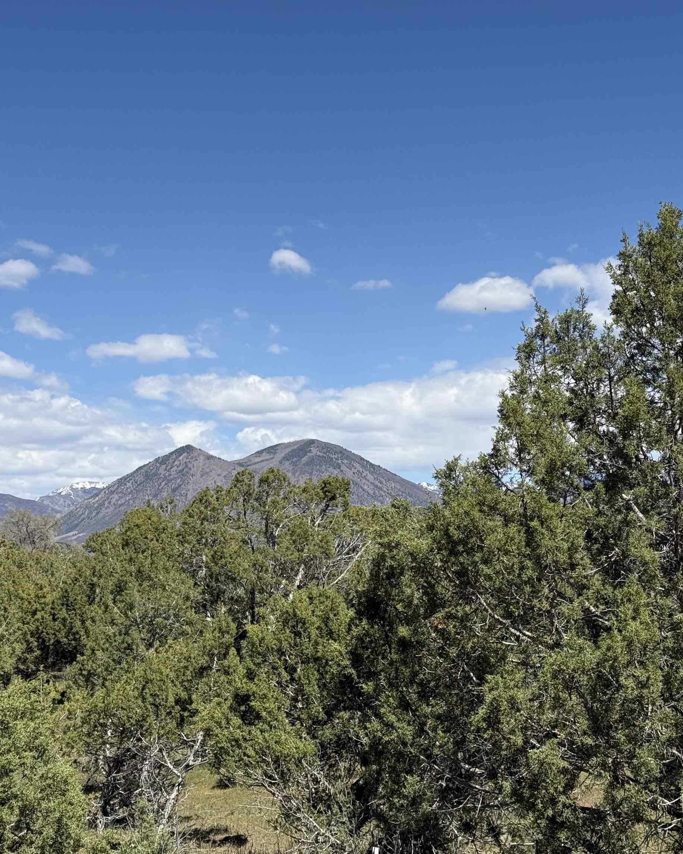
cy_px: 428
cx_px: 322
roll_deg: +0.6
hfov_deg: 24.2
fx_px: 1592
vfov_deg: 30.0
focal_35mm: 63
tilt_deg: +5.4
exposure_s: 1/7143
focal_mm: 6.76
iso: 64
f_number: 1.78
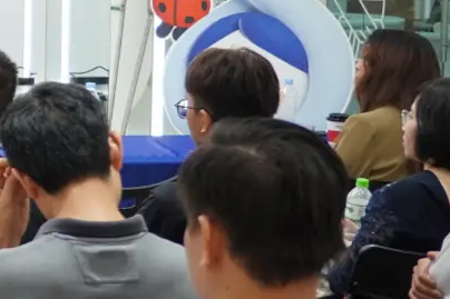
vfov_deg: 10.2
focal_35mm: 134
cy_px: 92
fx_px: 1674
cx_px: -549
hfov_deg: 12.7
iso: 500
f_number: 2.8
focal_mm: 18.8
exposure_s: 1/200
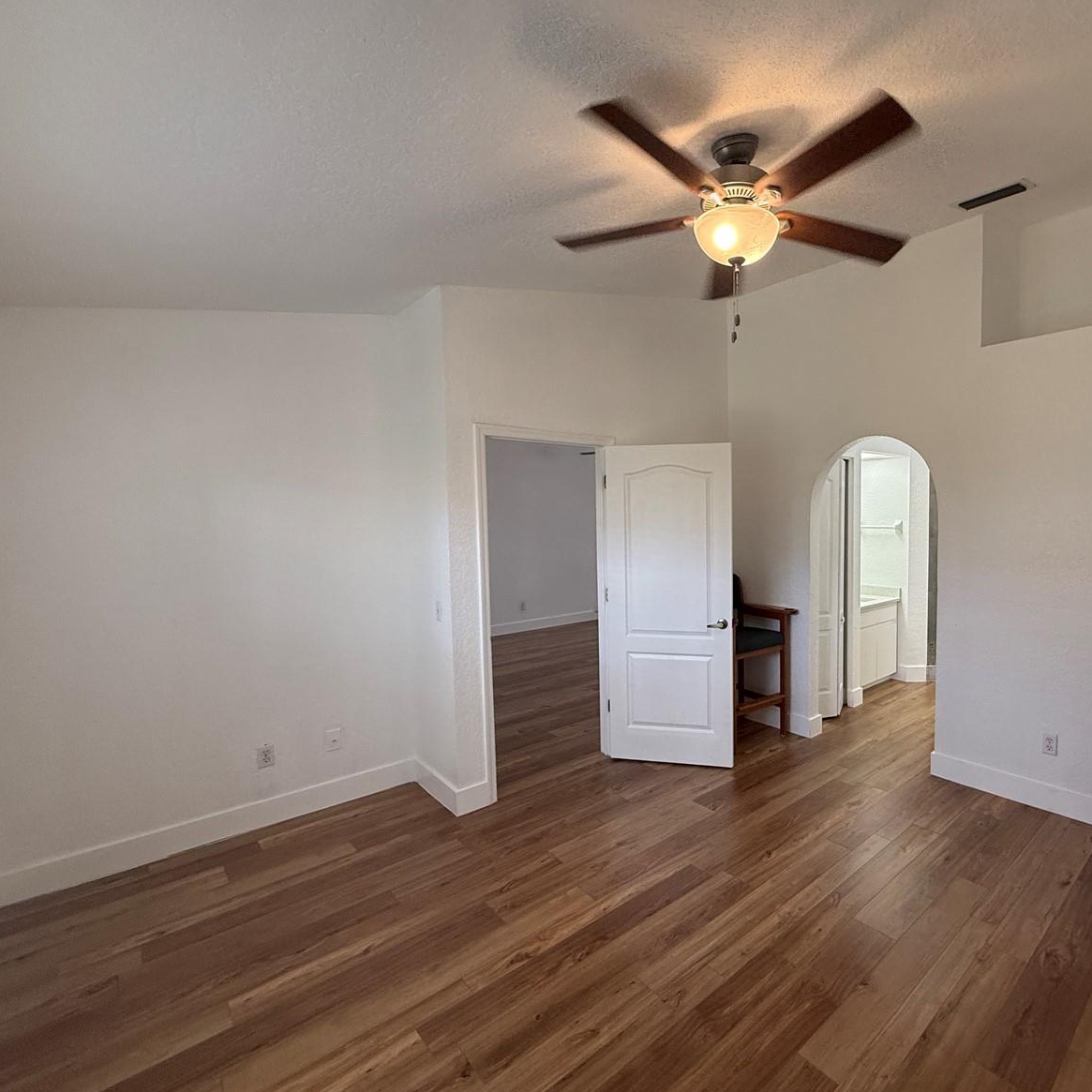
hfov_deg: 81.8
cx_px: 707
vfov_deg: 84.0
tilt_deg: -3.7
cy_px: 549
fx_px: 607
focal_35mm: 17
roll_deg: +0.6
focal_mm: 2.22
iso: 200
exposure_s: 1/120
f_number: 2.2
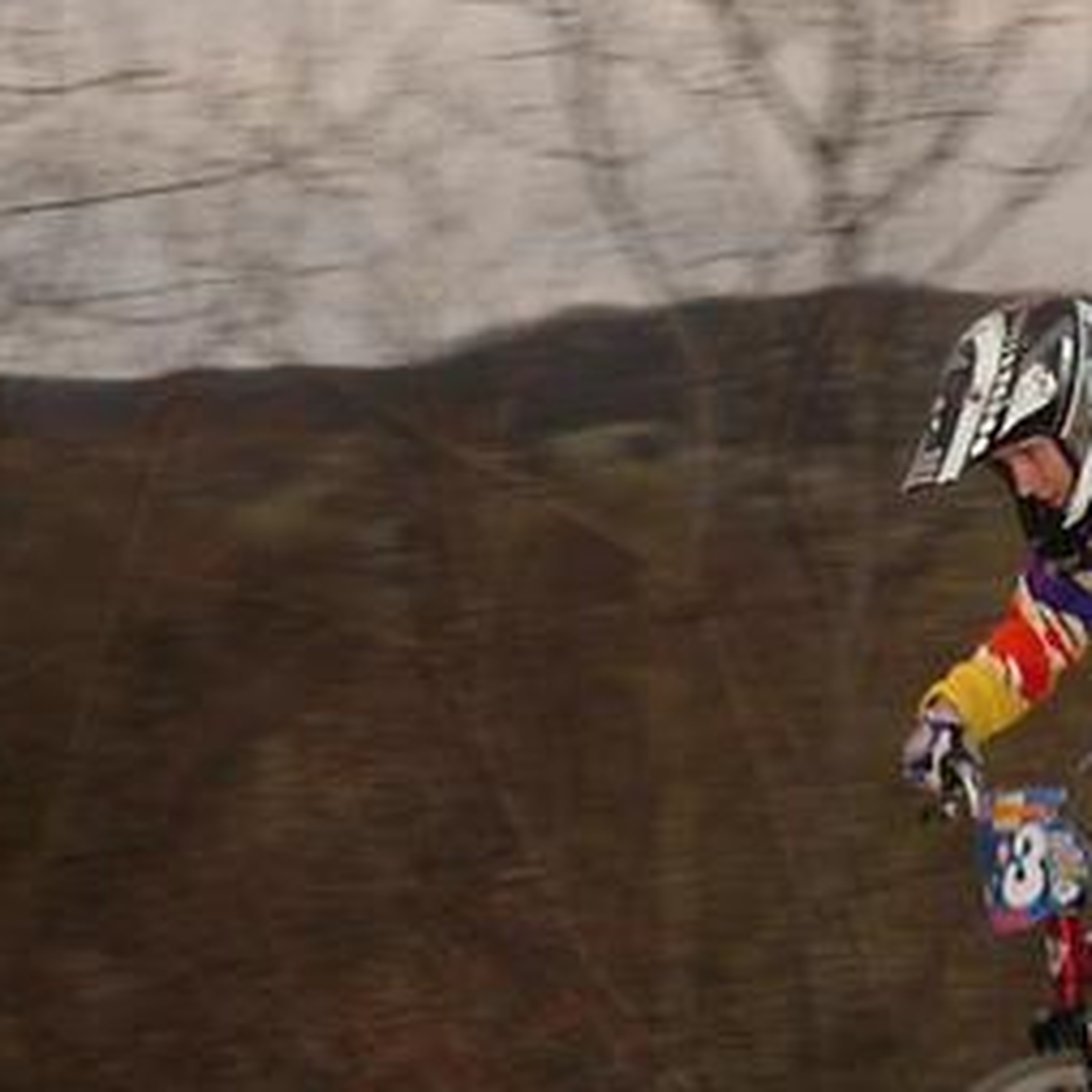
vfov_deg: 18.7
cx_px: 1062
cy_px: 602
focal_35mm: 93
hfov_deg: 18.2
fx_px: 3322
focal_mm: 29
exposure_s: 1/125
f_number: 11
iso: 100
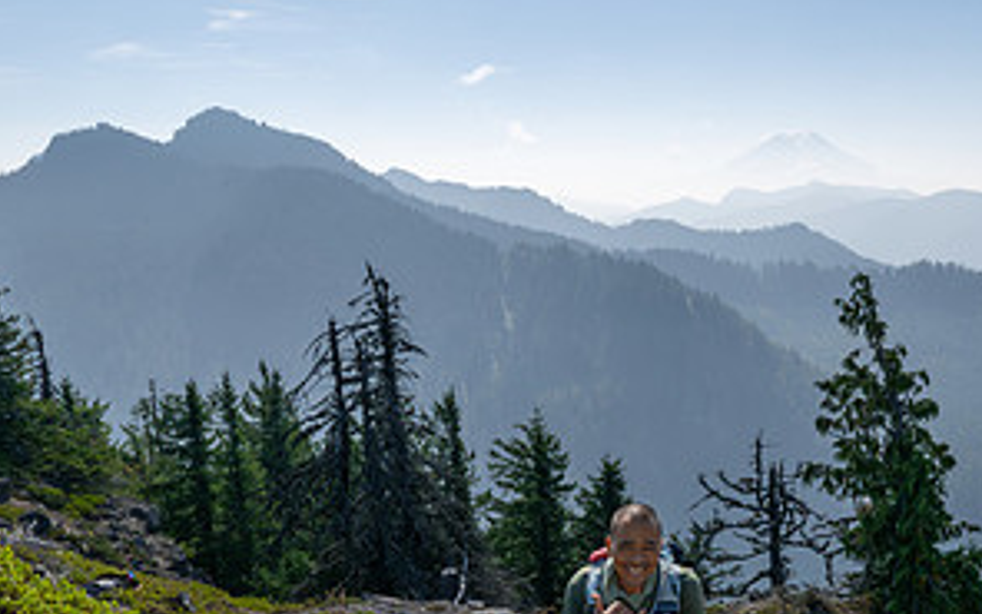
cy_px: 483
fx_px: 1285
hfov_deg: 40.9
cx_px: 713
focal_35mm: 48
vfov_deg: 26.4
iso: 400
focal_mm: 24
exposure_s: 1/320
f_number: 20
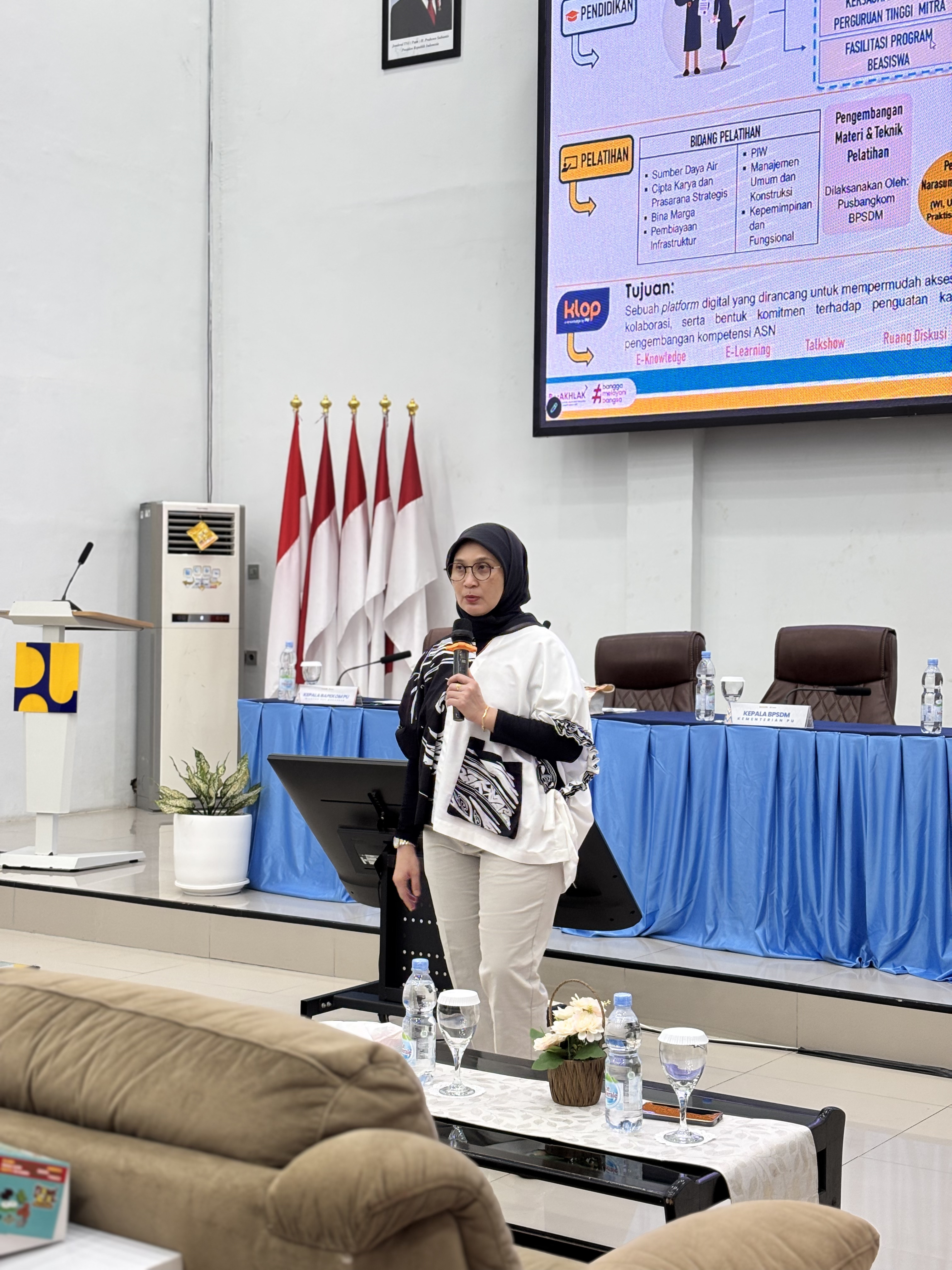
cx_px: 476
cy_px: 635
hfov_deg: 28.0
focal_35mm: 52
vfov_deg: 36.8
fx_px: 1907
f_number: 1.6
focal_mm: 5.96
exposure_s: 1/60
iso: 50
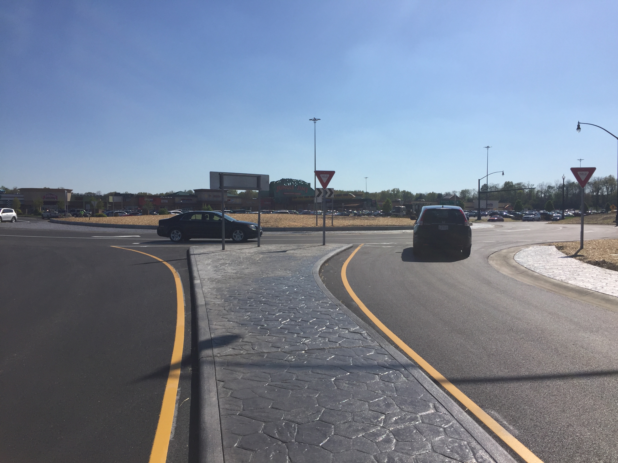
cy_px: 232
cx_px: 309
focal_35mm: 29
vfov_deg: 48.2
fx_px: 518
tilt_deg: -2.3
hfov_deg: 61.7
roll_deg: +0.0
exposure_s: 1/4950
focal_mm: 4.15
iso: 32
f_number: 2.2
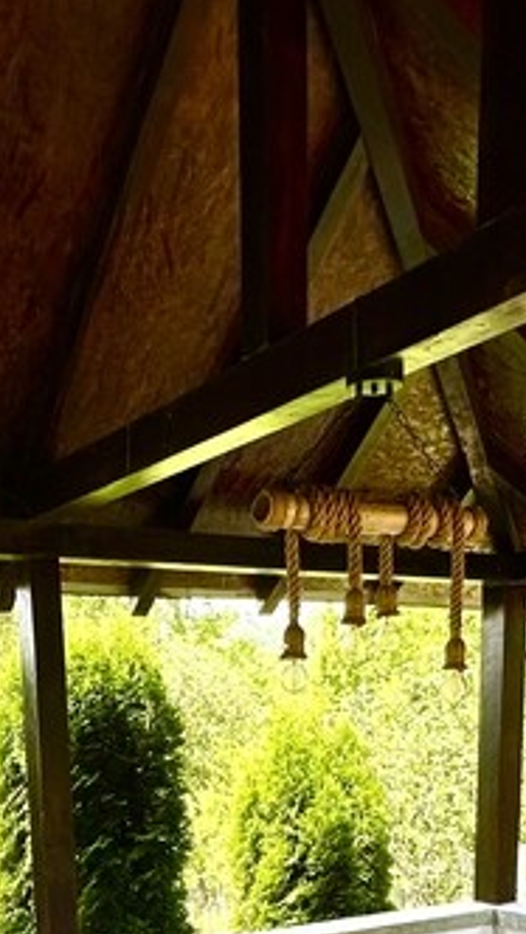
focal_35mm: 47
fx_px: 1164
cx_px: 160
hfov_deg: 25.3
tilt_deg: -13.0
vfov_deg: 37.9
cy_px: 976
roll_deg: +1.2
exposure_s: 1/255
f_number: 2.2
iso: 40
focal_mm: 2.22
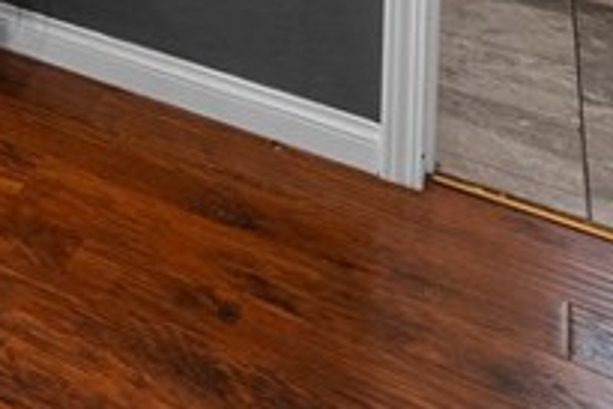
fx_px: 1193
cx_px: -658
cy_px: -548
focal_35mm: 70
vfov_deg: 14.1
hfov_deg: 17.9
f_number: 10
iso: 100
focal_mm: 14
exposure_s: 1/3
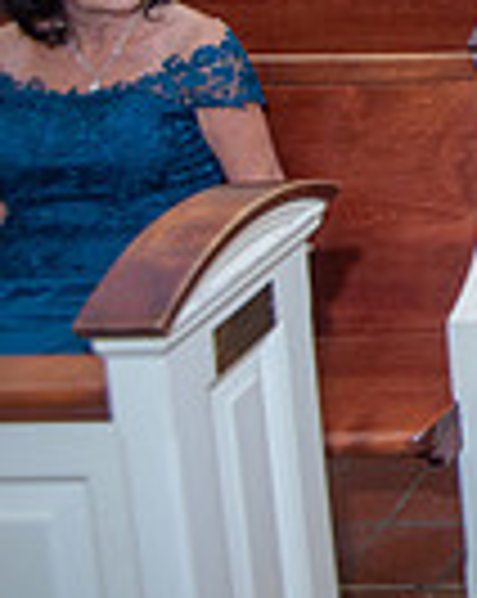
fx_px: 1450
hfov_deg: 13.1
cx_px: 1197
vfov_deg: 20.7
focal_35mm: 82
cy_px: -238
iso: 1000
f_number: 4
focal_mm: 20
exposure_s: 1/125
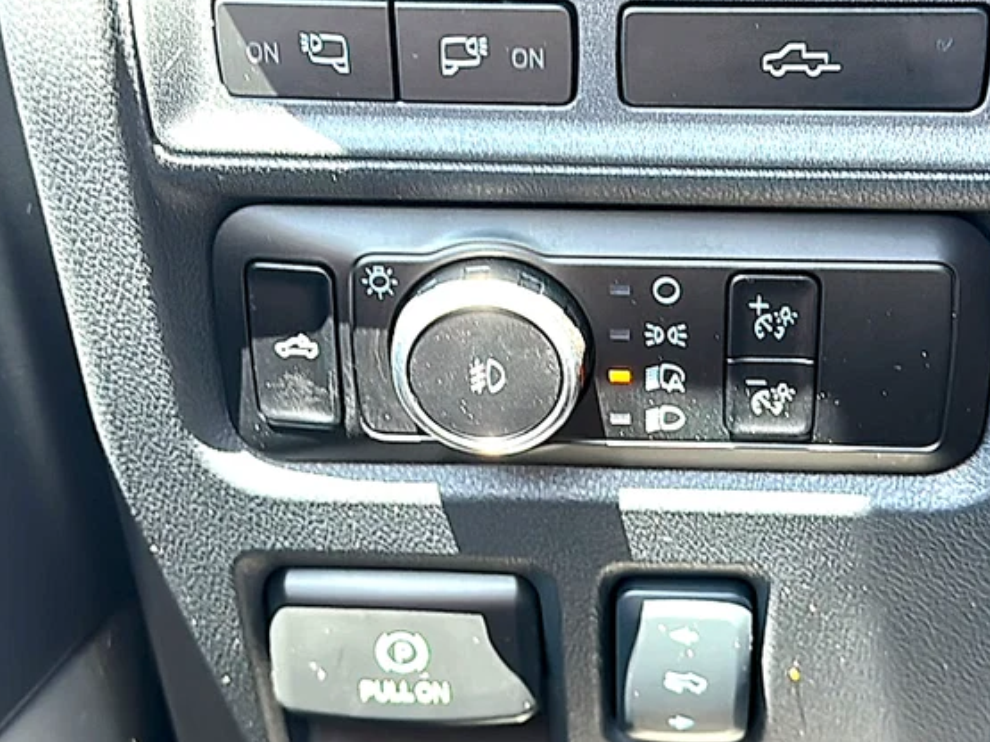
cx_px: 596
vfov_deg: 27.5
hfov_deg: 36.0
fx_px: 1515
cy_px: 342
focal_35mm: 53
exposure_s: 1/40
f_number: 1.78
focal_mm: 6.86
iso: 125
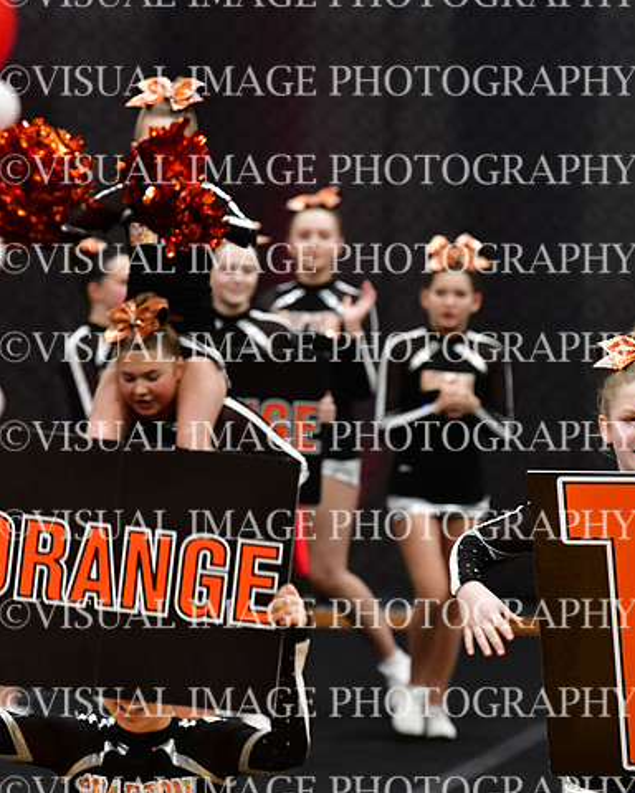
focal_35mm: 289
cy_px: 392
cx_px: 318
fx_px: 6789
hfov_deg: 5.4
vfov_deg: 6.7
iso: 4000
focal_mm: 170
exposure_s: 1/500
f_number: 3.5
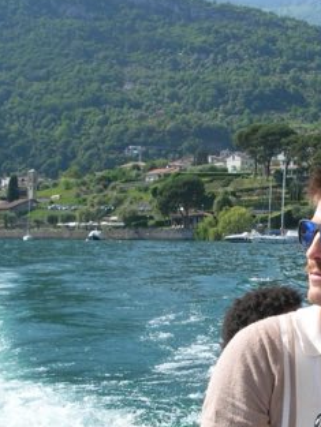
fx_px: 853
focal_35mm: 69
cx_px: 318
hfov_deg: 20.7
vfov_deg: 28.0
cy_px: 278
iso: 50
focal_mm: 6
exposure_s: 1/447
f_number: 3.7
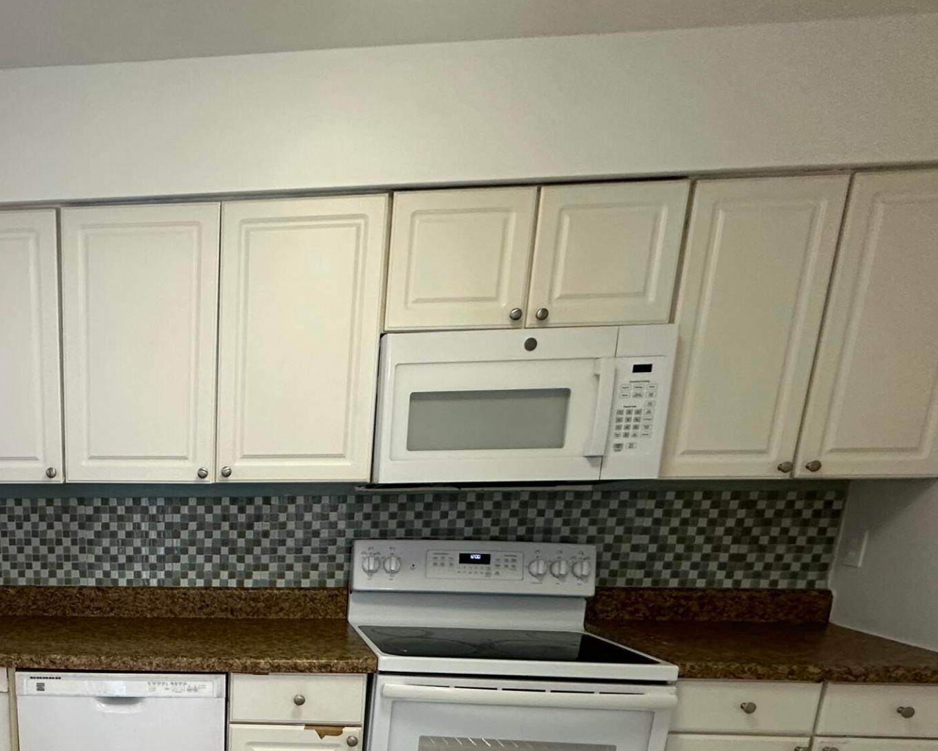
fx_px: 805
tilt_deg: -14.6
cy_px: 689
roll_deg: +0.6
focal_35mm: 29
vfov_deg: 44.9
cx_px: 132
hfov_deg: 54.3
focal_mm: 2.22
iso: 200
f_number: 2.2
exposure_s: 1/60
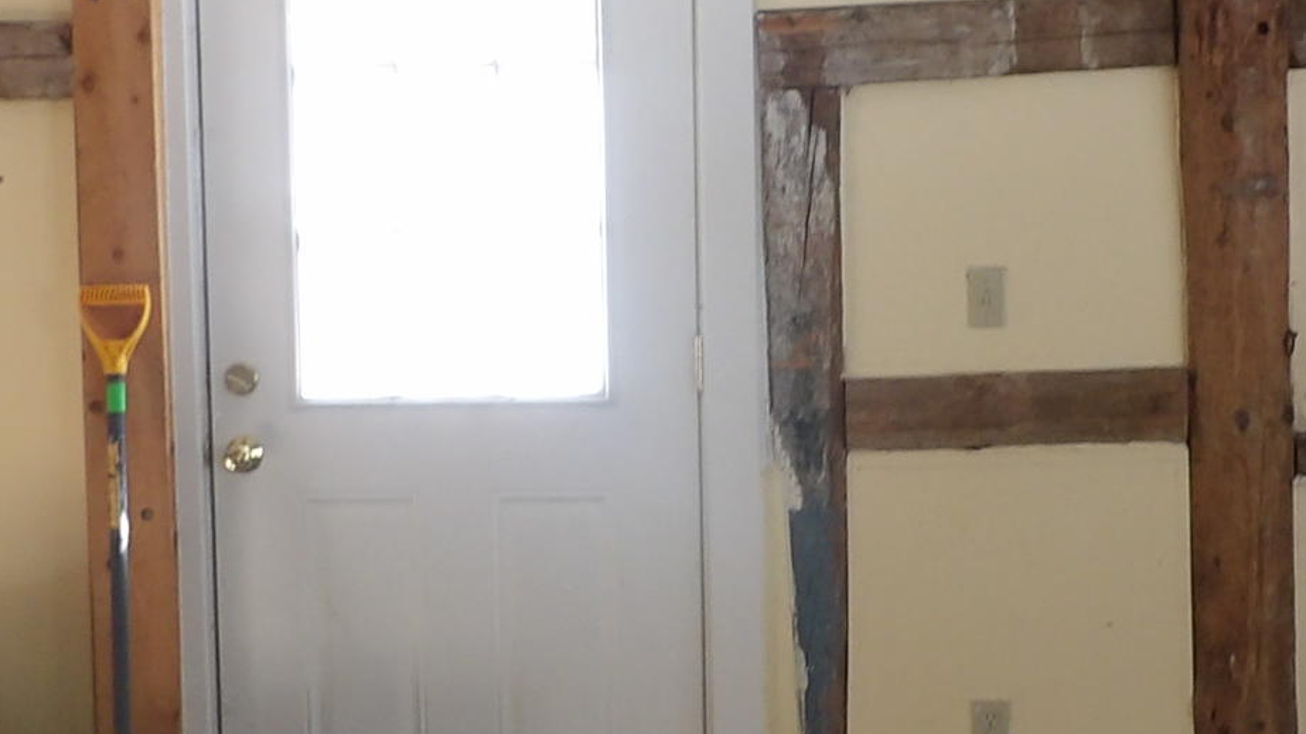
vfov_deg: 14.2
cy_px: 354
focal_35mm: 85
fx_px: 2943
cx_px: 856
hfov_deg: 24.9
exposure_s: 1/33
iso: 120
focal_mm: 4.3
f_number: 3.2
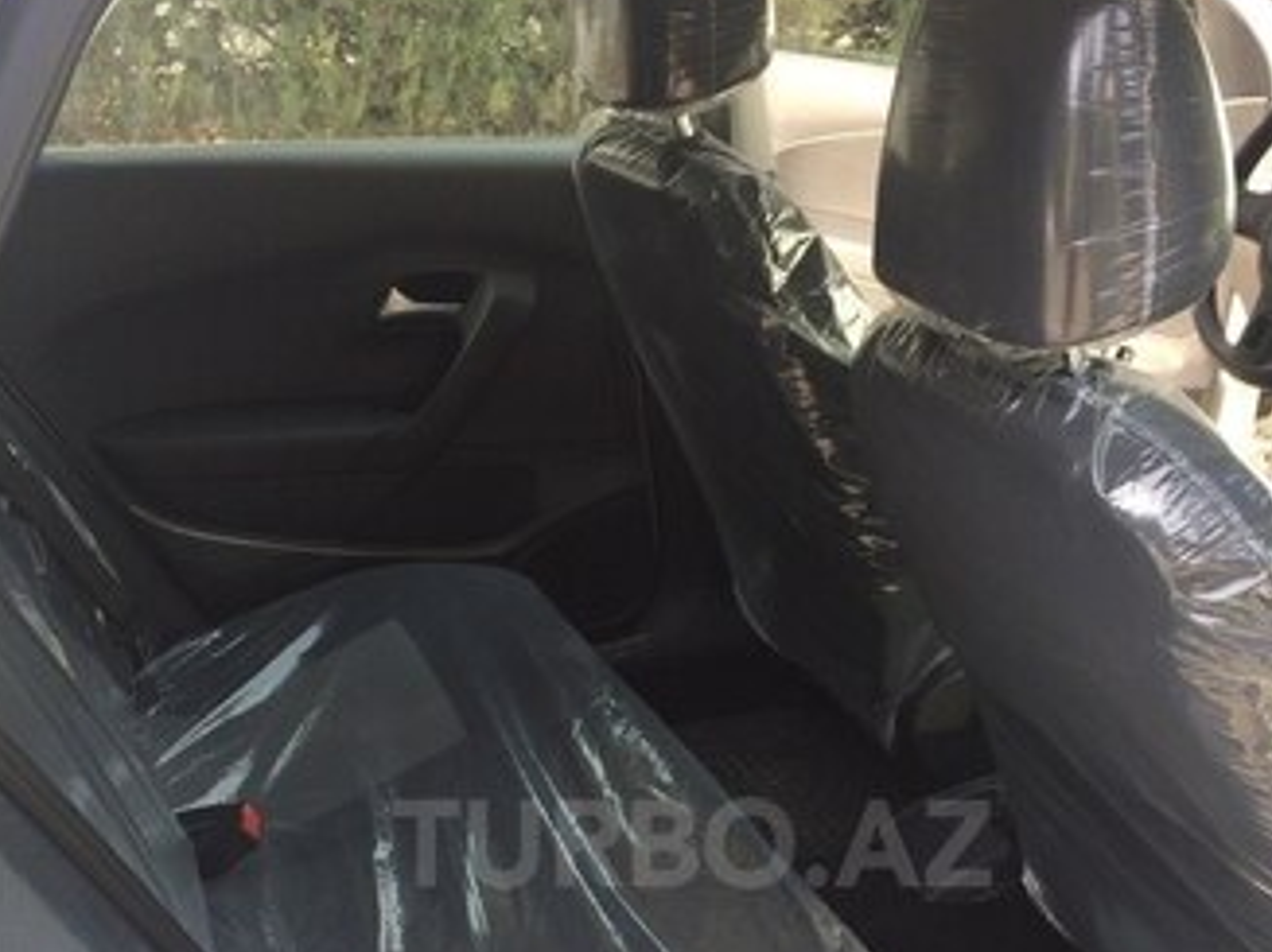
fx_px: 1616
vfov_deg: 31.4
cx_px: 692
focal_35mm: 44
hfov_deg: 42.9
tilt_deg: -32.1
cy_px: 843
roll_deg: +1.4
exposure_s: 1/115
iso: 32
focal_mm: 4.15
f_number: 2.2
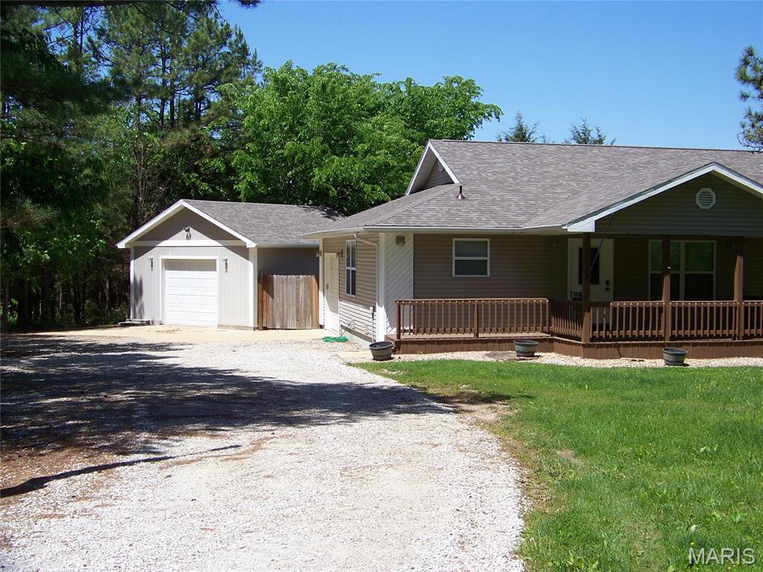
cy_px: 286
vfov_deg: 29.7
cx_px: 382
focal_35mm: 49
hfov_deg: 38.9
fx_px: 1080
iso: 64
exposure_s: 1/800
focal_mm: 7.6
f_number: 2.8
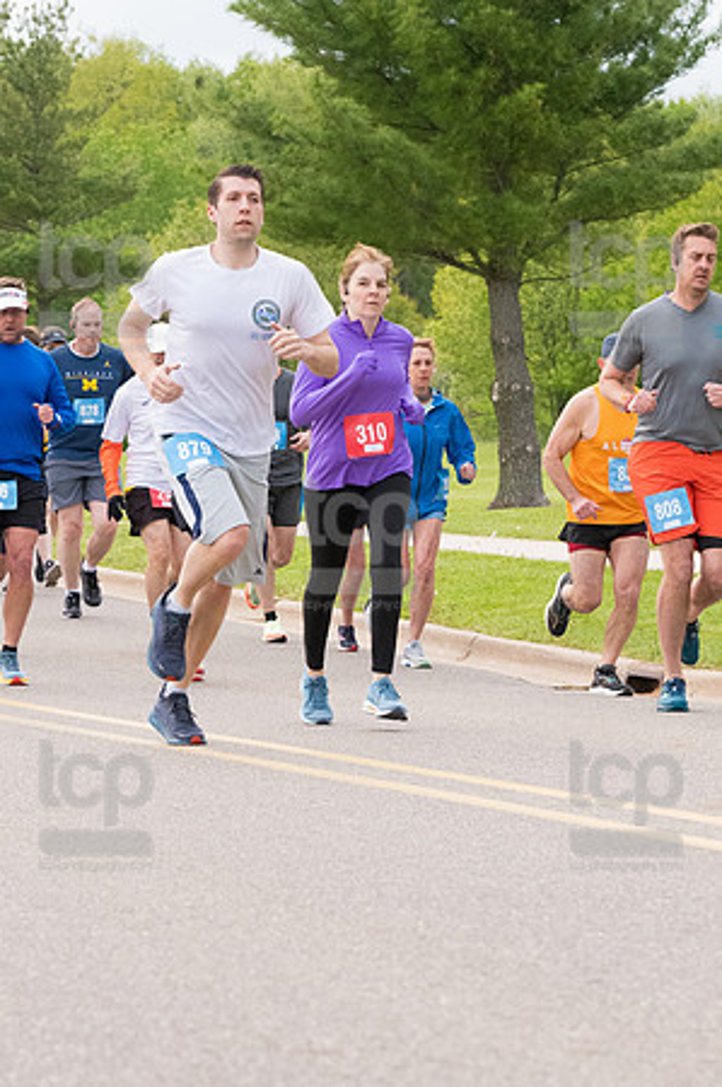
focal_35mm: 174
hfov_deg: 7.9
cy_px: 544
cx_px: 361
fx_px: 5246
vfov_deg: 11.8
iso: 4000
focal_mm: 116
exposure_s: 1/1600
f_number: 7.1
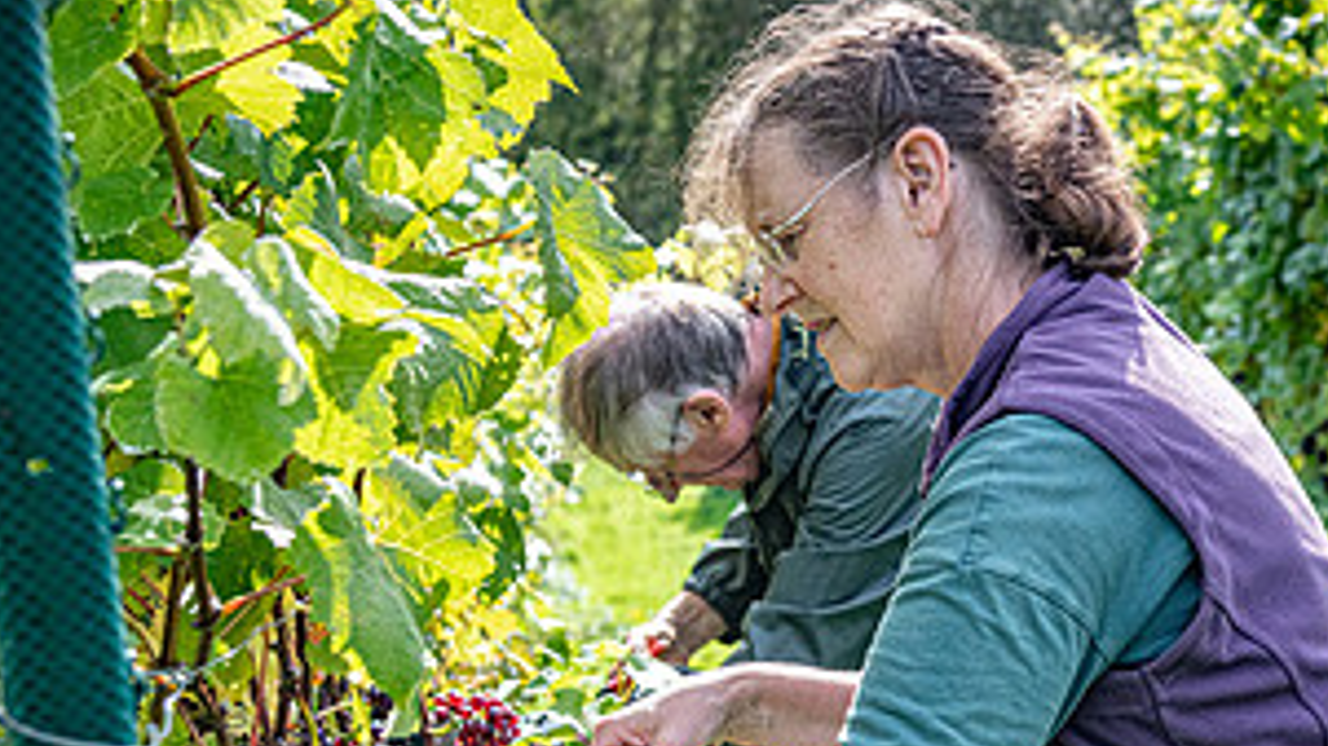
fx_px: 3414
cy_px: 391
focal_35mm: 97
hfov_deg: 21.6
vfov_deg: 12.5
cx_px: 1156
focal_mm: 48
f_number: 5.6
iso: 450
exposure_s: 1/1600
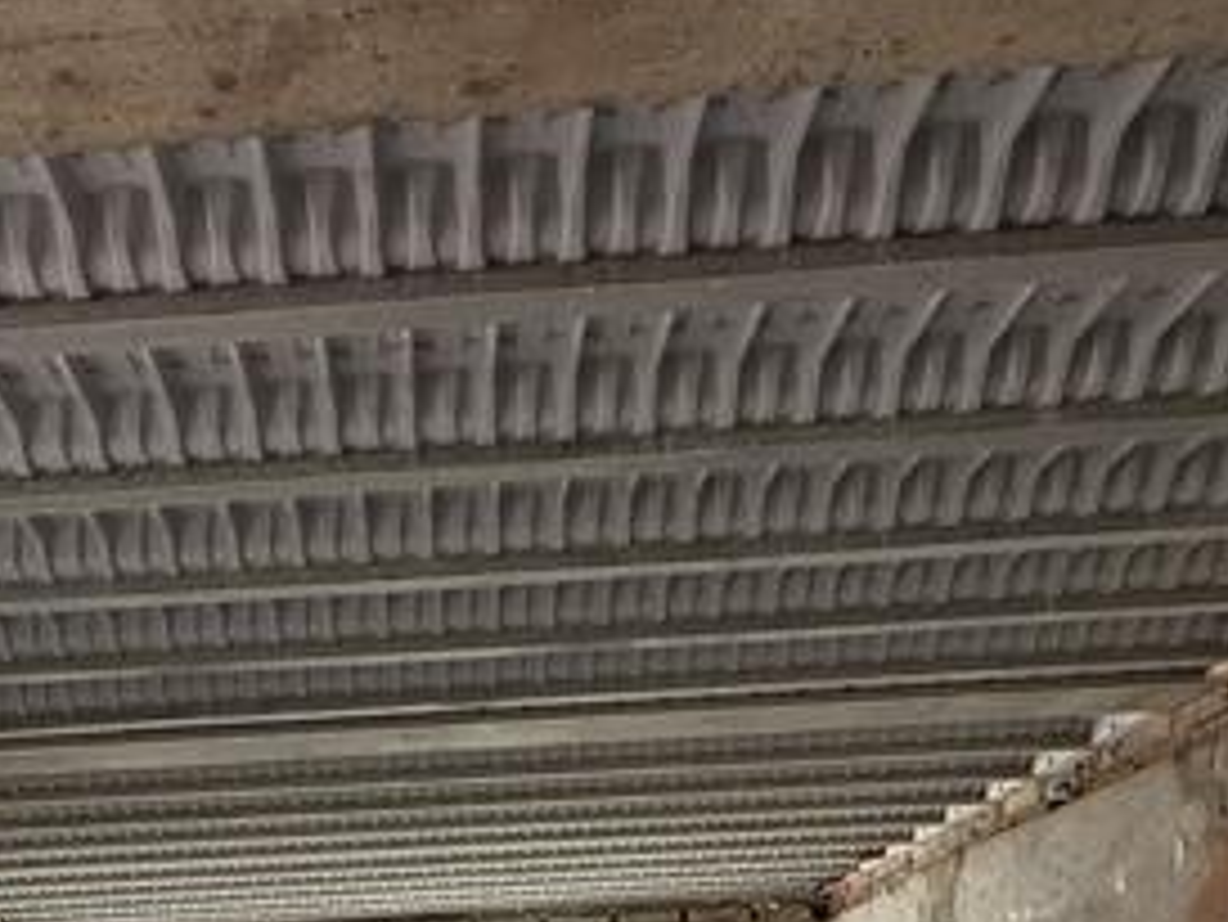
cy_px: 1219
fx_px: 1455
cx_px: 378
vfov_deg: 28.4
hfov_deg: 44.9
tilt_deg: -5.4
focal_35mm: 41
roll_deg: +3.0
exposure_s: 1/99
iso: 200
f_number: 2.2
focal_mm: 2.22
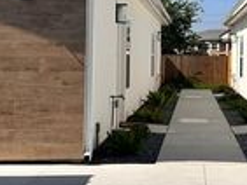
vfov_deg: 17.3
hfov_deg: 22.3
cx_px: 236
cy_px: 48
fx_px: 607
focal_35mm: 85
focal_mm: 6.86
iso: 80
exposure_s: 1/7576
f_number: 1.78
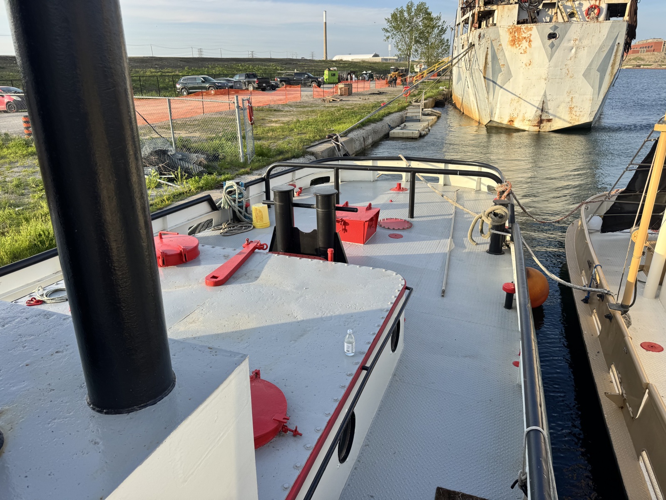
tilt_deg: -20.4
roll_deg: +1.3
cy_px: 250
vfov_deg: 56.8
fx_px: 462
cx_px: 333
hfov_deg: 71.6
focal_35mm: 24
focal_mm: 6.76
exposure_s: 1/1456
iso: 80
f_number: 1.78
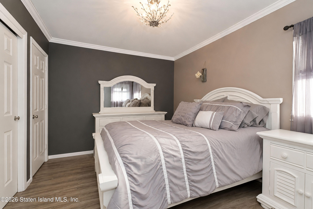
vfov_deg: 77.3
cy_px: 104
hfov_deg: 100.4
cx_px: 156
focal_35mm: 15
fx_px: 130
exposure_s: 1/80
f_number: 8
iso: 1600
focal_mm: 10
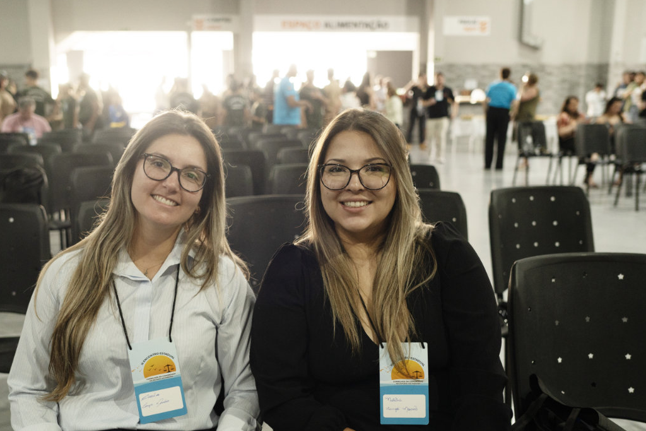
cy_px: 244
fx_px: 736
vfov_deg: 32.6
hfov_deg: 47.3
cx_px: 285
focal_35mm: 41
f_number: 3.2
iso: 2000
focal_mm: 35
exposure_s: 1/100
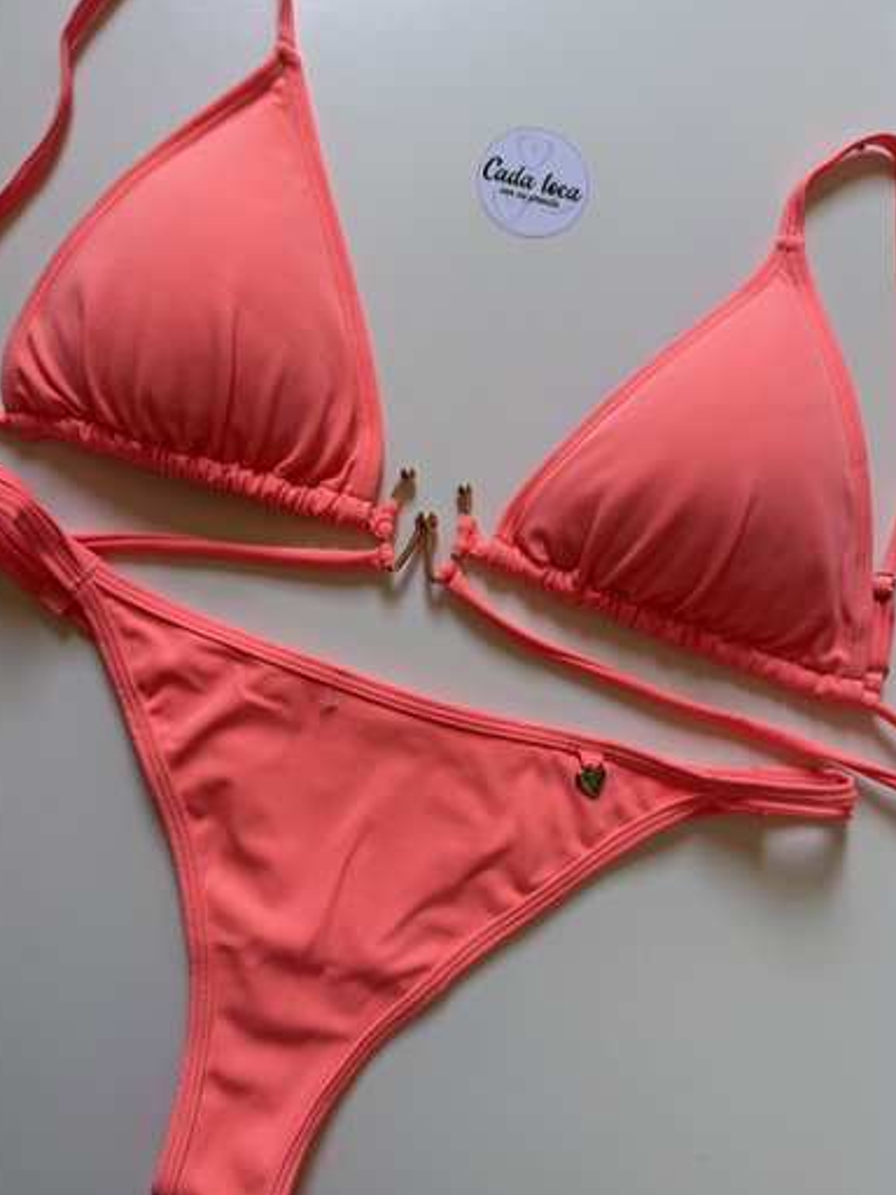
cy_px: 615
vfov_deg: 69.4
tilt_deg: -86.8
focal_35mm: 25
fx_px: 863
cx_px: 450
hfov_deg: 54.9
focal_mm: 6.76
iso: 64
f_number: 1.78
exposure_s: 1/175
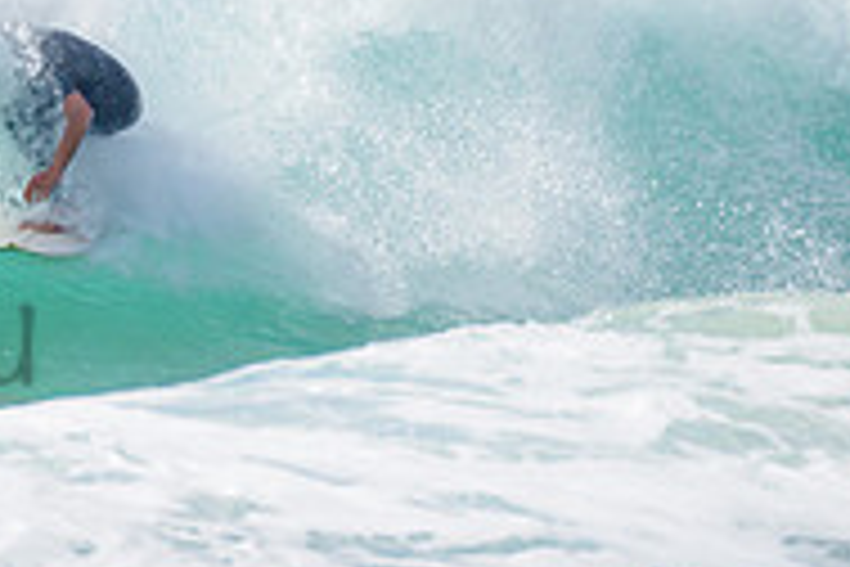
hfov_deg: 1.1
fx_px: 44385
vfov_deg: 0.7
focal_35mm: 1880
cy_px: 86
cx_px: -159
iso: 125
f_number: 5.6
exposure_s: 1/2000
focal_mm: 500
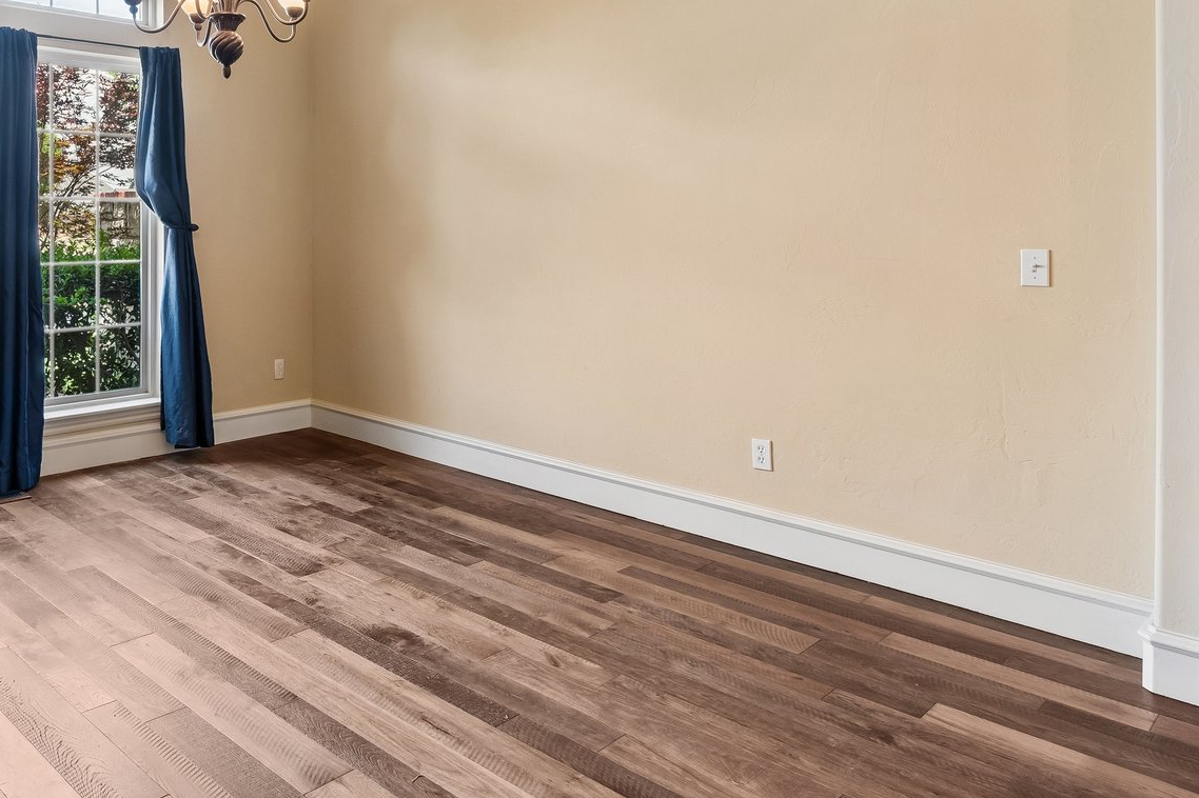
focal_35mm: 27
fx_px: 899
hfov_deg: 63.3
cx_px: 293
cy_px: 231
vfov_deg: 46.7
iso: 200
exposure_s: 1/50
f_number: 6.3
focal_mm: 10
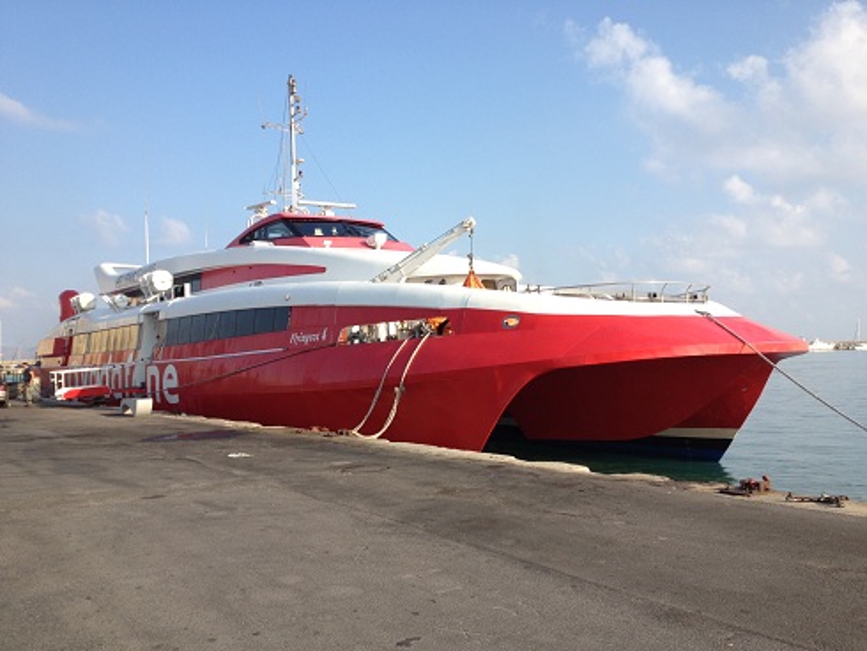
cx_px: 434
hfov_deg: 52.6
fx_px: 877
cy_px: 326
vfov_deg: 40.7
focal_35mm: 35
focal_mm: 4.28
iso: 64
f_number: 2.4
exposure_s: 1/935
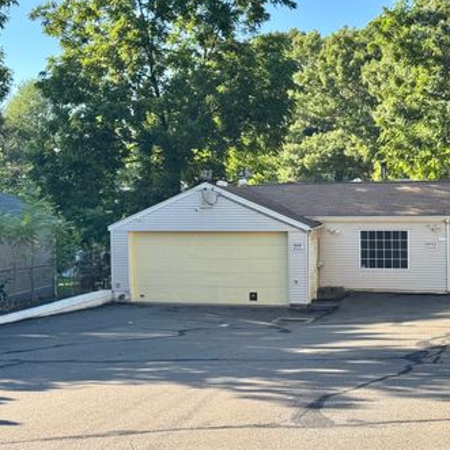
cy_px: 217
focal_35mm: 64
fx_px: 941
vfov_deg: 26.9
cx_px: 250
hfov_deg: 26.9
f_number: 1.78
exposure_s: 1/822
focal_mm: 6.76
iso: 64
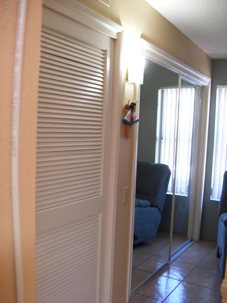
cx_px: 114
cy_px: 152
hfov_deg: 39.7
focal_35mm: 36
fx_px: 315
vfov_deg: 51.4
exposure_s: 1/15
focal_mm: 6
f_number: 2.7
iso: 160
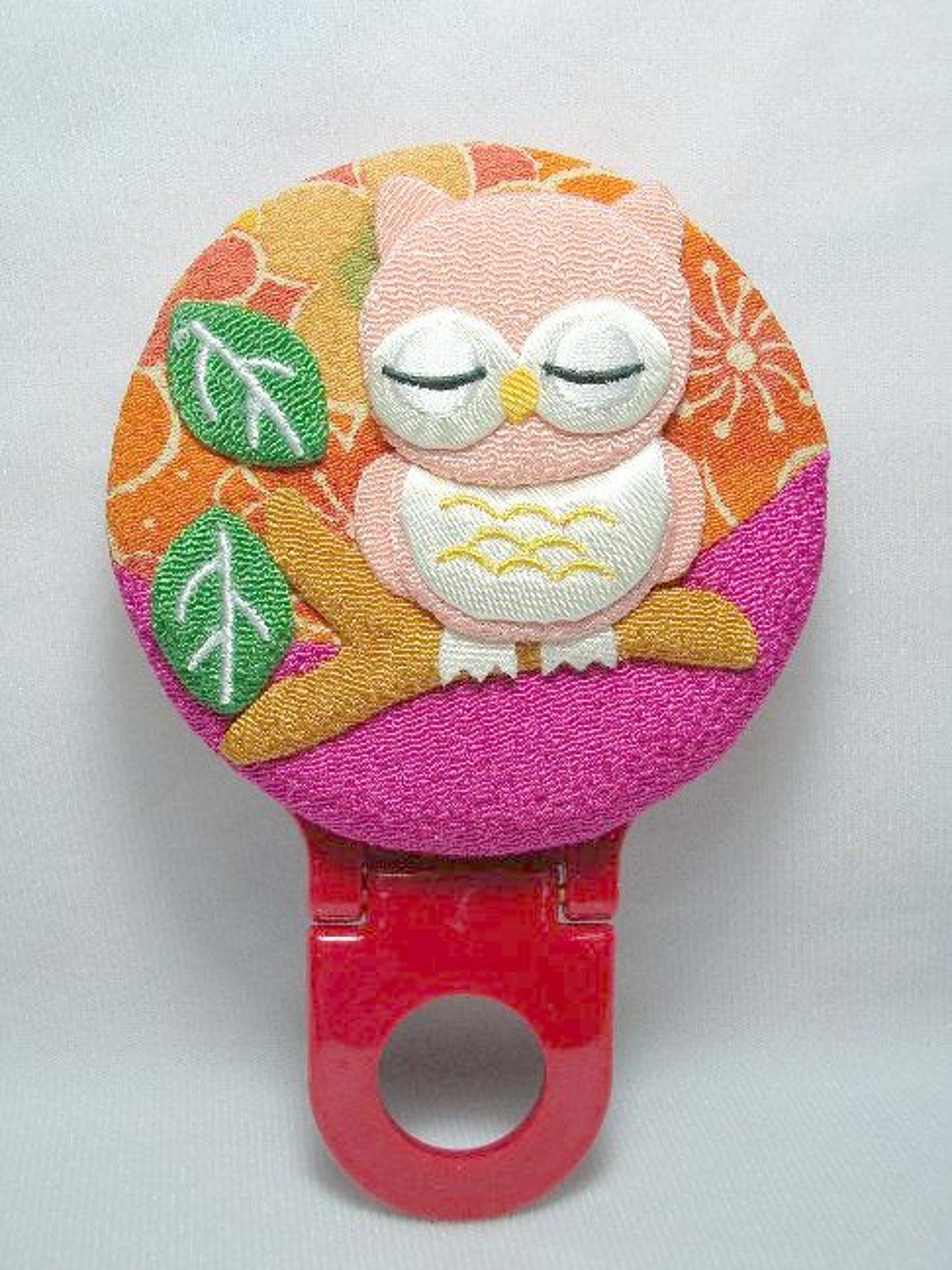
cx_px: 476
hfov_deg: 30.3
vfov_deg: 39.7
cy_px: 635
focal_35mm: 48
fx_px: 1760
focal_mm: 8
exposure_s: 1/49.1
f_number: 3.2
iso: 50
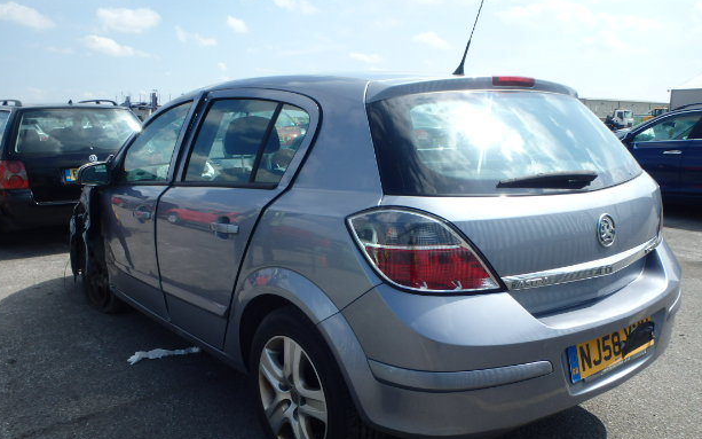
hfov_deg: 61.2
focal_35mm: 31
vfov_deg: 40.4
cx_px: 355
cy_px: 269
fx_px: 593
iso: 125
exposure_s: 1/80
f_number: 11
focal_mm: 5
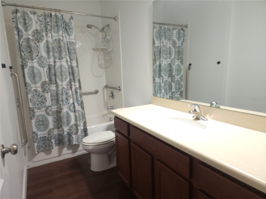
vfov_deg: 58.9
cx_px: 133
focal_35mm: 23
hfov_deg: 73.9
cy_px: 100
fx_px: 177
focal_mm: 6.4
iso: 125
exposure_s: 1/30
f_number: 1.8
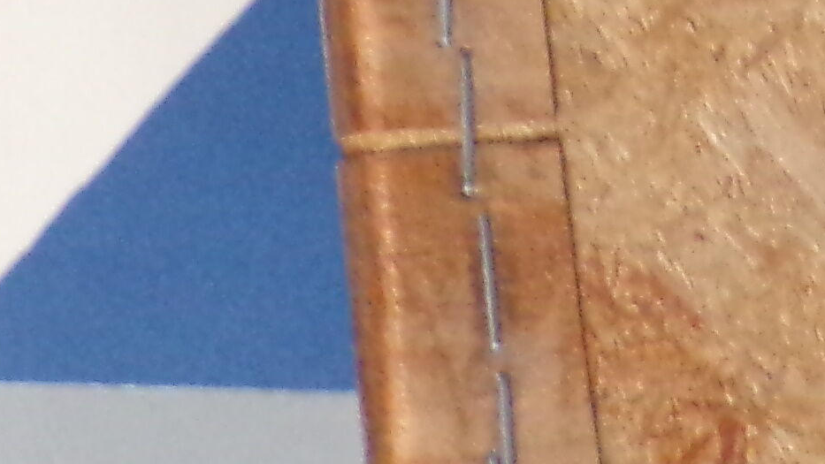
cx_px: 1847
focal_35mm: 398
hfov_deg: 5.3
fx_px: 8707
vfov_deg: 3.1
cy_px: 40
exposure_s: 1/26
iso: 400
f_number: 3.9
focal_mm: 13.3
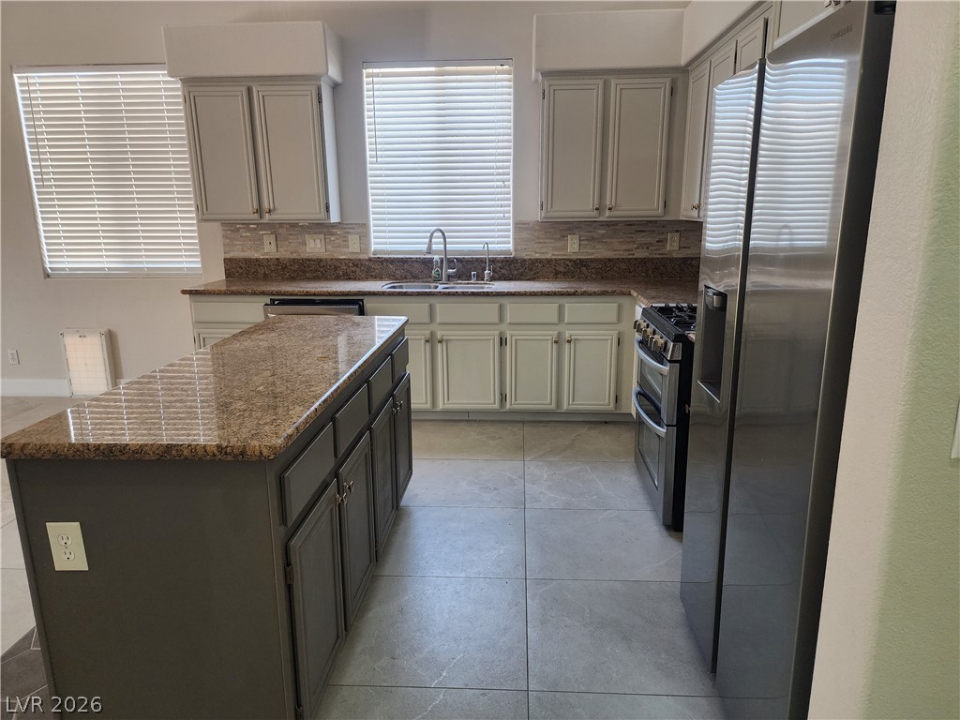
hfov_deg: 73.9
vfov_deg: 58.9
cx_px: 480
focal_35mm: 23
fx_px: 638
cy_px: 360
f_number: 1.8
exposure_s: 1/120
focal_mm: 6.4
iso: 250
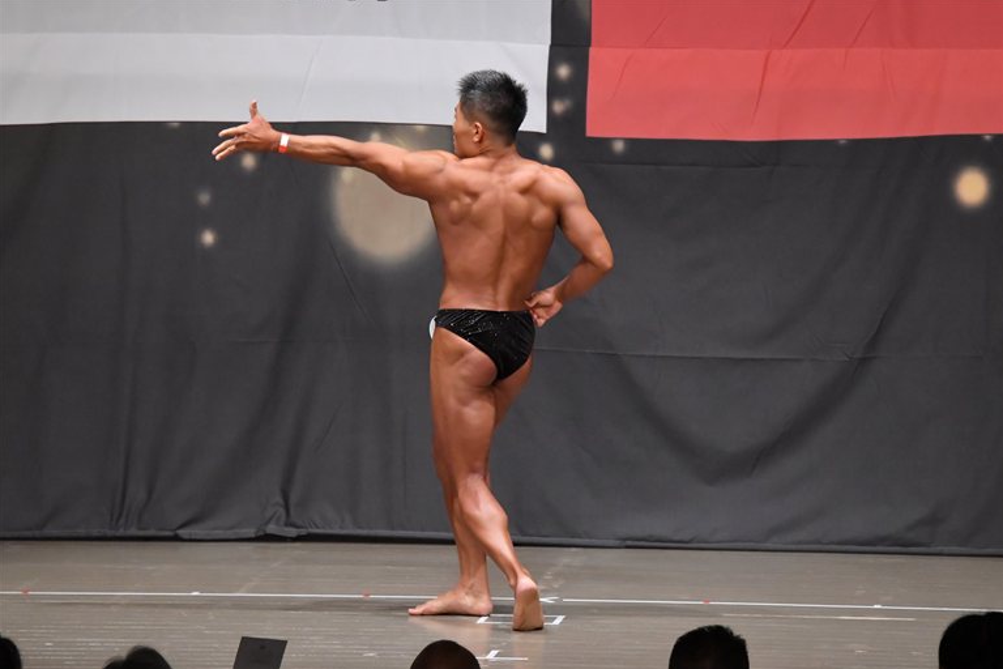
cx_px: 505
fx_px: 6324
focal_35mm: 227
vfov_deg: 6.1
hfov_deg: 9.1
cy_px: 334
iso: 6400
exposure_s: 1/400
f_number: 5.6
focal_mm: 150
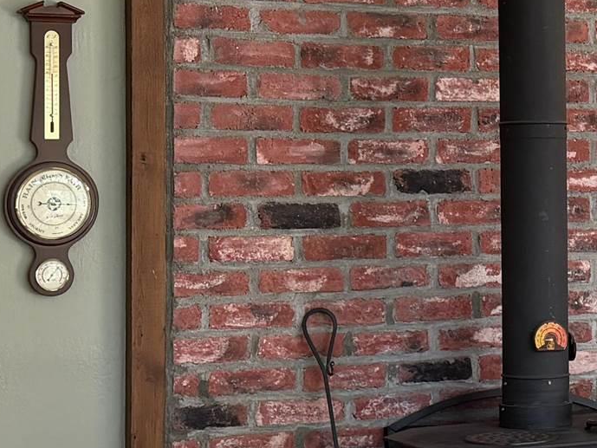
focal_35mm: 107
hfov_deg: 17.9
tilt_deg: +1.3
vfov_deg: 13.8
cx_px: 611
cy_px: 129
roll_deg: +1.0
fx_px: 1846
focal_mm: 6.76
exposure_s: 1/60
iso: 125
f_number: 1.78
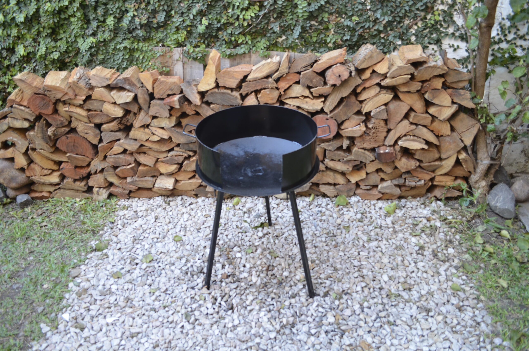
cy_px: 176
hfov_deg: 67.5
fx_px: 396
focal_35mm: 27
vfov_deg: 47.7
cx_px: 264
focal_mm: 18
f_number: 4
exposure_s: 1/60
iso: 400
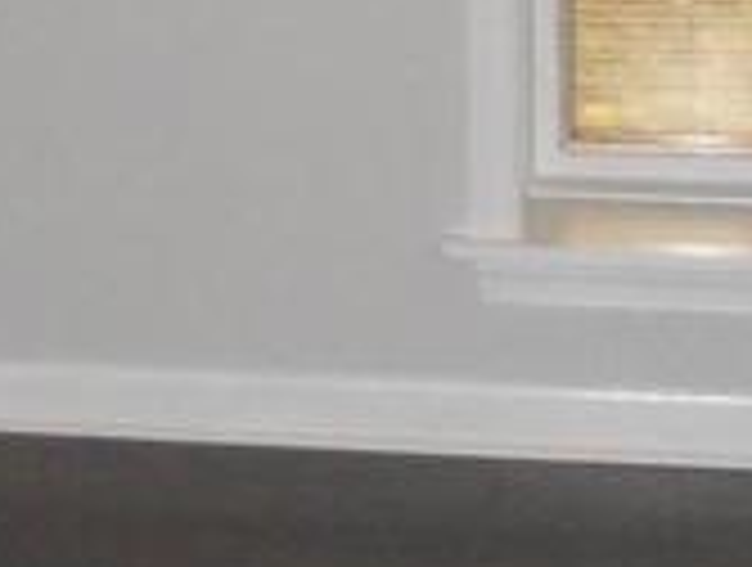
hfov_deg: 12.1
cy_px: -378
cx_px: -171
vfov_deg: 9.0
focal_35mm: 159
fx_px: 3462
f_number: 3.5
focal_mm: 4.6
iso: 400
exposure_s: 1/25
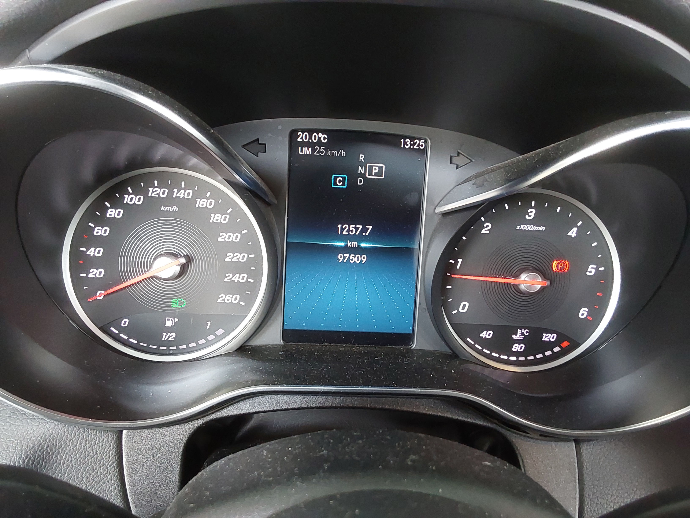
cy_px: 259
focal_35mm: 28
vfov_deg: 49.7
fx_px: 558
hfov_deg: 63.4
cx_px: 345
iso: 400
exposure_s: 1/60
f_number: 1.9
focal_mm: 2.91
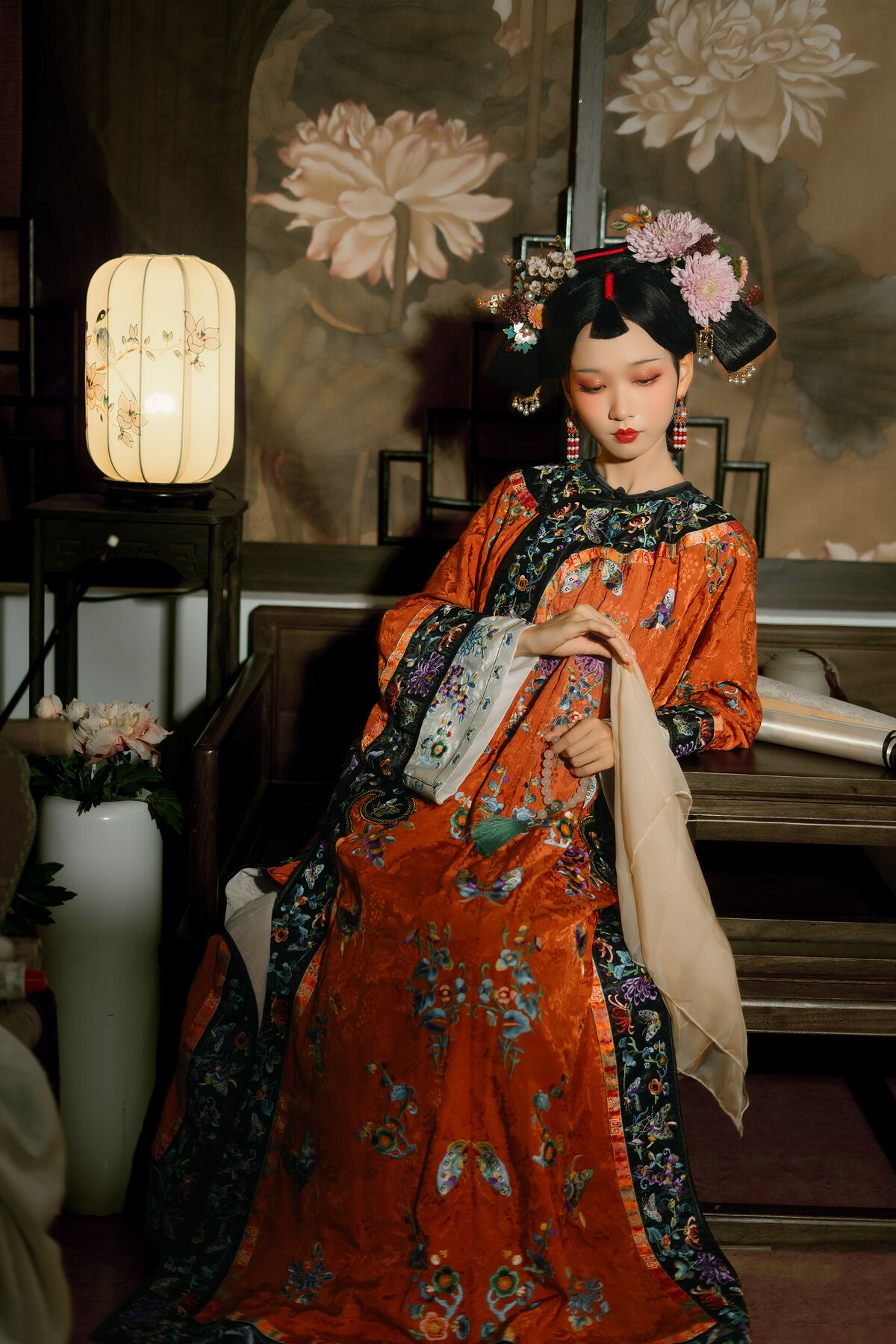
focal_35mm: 50
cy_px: 672
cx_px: 448
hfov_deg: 27.0
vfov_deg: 39.6
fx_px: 1866
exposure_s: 1/160
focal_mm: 50
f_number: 2
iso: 100
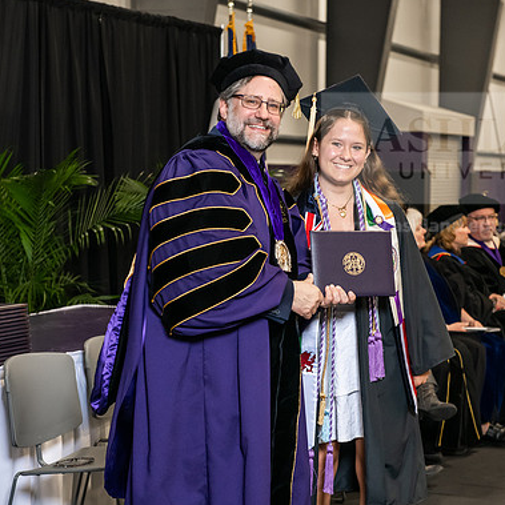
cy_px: 254
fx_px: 1502
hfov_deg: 19.1
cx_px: 281
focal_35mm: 91
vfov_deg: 19.1
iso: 2500
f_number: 5
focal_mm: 70
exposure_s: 1/200
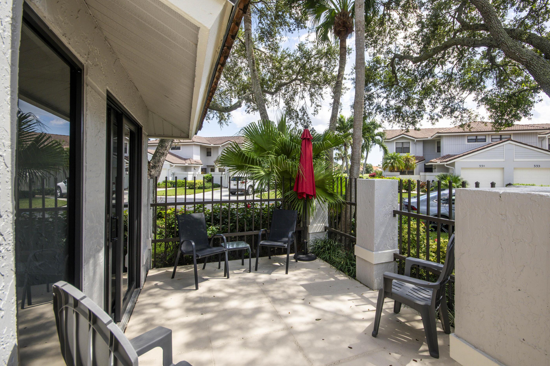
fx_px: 244
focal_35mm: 16
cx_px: 286
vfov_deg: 73.7
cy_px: 172
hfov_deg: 96.7
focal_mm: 10
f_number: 8
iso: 100
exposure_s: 1/160
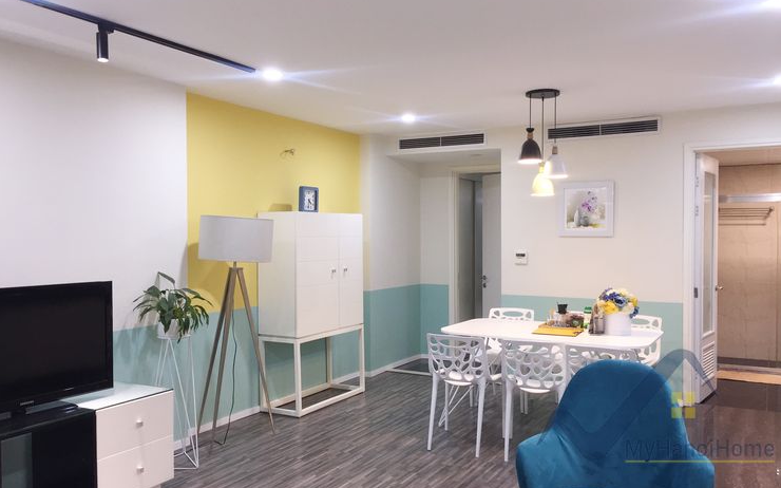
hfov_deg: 61.3
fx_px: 660
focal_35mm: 31
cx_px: 392
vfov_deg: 40.6
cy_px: 247
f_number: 2.2
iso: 64
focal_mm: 4.15
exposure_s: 1/33
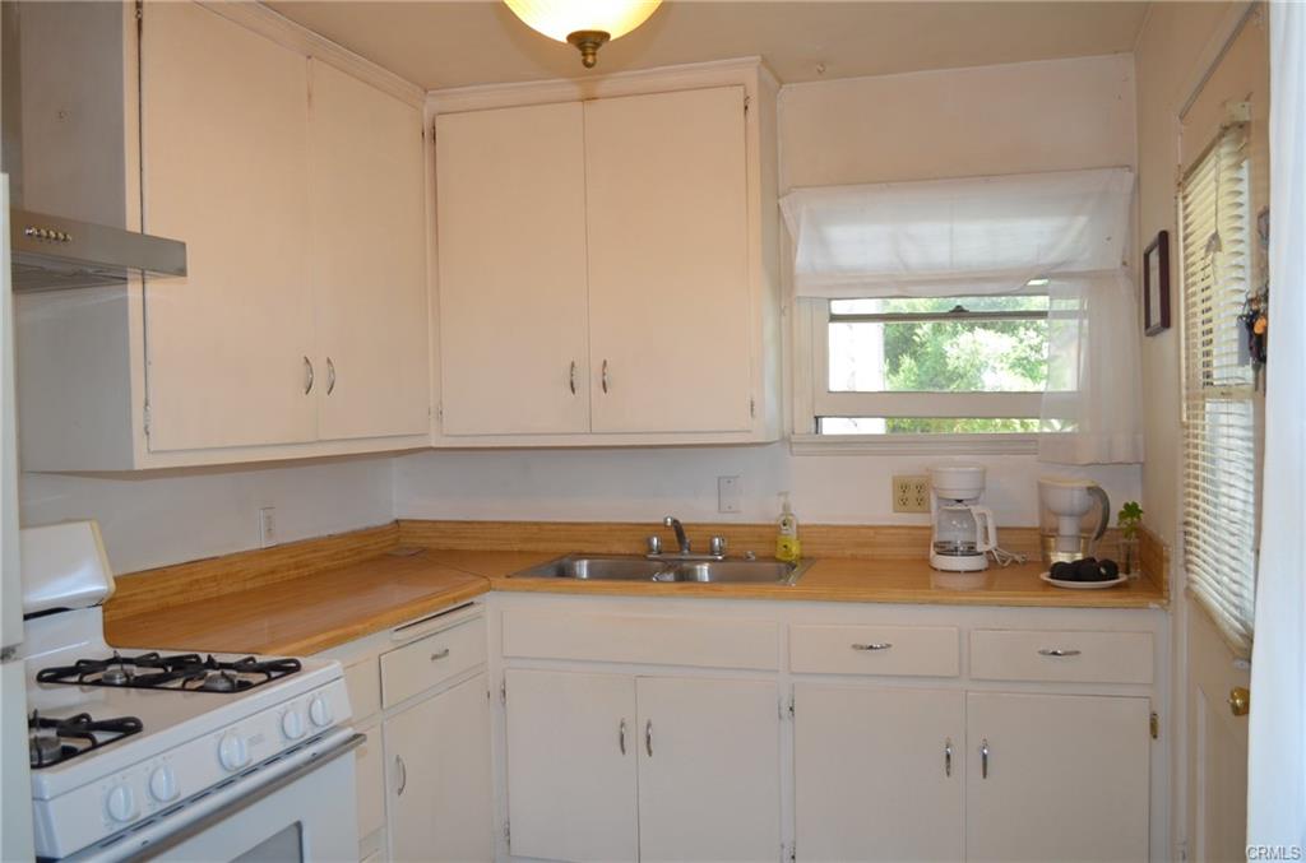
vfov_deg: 39.8
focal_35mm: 33
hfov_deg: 57.3
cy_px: 432
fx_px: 1194
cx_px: 653
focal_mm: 22
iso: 450
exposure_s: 1/60
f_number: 4
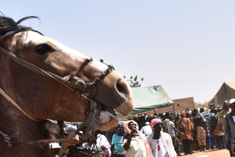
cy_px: 139
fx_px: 588
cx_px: 85
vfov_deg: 15.0
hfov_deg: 22.6
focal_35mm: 90
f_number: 10
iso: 200
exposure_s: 1/400
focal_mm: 26
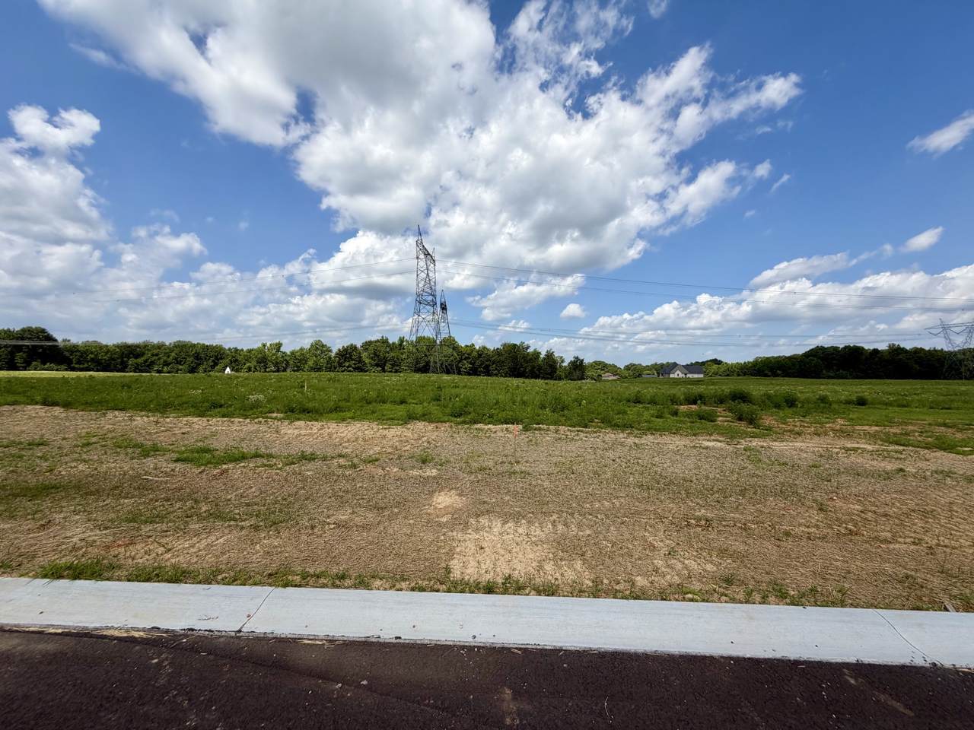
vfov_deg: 85.7
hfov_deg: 102.1
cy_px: 365
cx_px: 487
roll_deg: -0.3
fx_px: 394
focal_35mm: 14
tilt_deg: +0.1
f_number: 2.2
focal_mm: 2.22
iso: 25
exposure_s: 1/1339
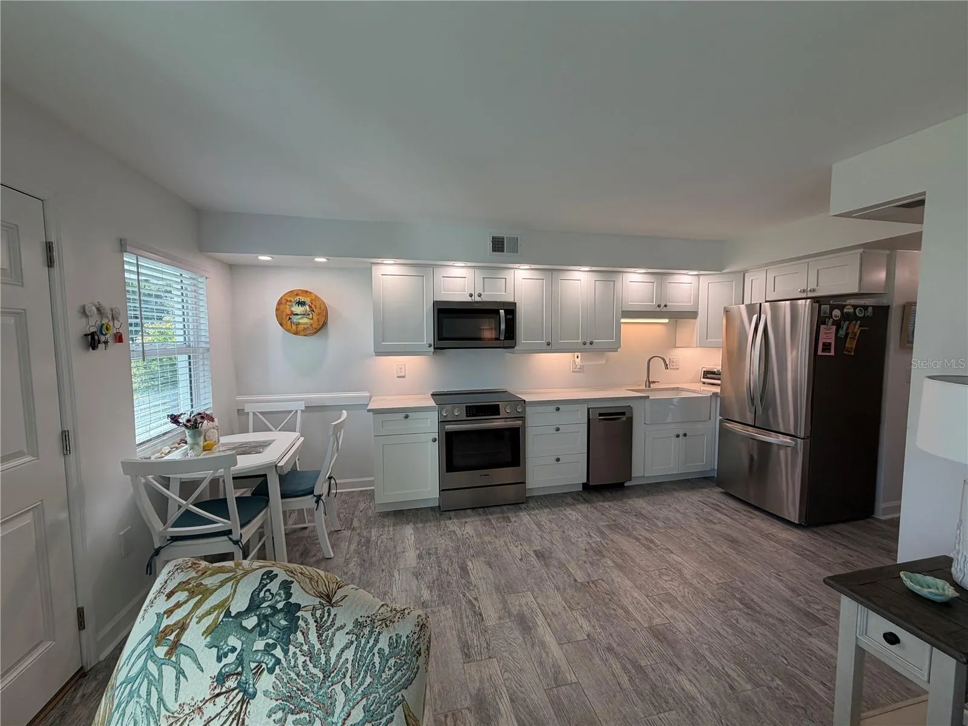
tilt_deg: -5.1
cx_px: 484
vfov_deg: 85.7
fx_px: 391
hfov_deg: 102.1
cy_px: 363
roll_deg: +1.1
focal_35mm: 14
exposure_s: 1/120
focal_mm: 2.22
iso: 80
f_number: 2.2
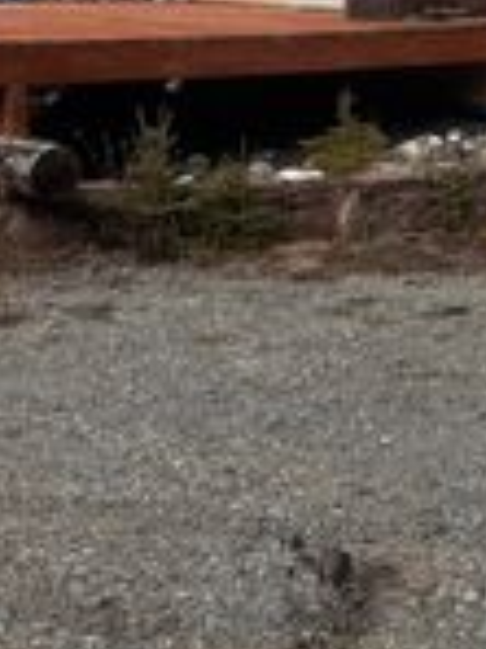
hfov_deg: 13.2
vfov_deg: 17.5
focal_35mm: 108
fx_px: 2022
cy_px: -103
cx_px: 657
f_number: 1.78
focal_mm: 6.76
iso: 80
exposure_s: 1/5348
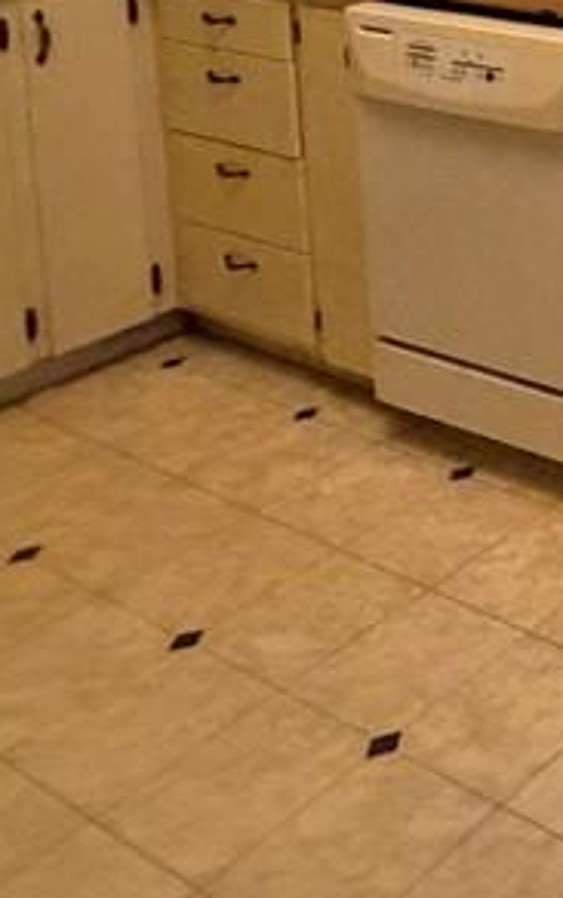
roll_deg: -0.2
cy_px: -188
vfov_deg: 32.1
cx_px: 1148
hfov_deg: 17.4
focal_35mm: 52
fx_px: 1274
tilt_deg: -4.0
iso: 500
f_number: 2.2
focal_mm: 2.22
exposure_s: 1/60
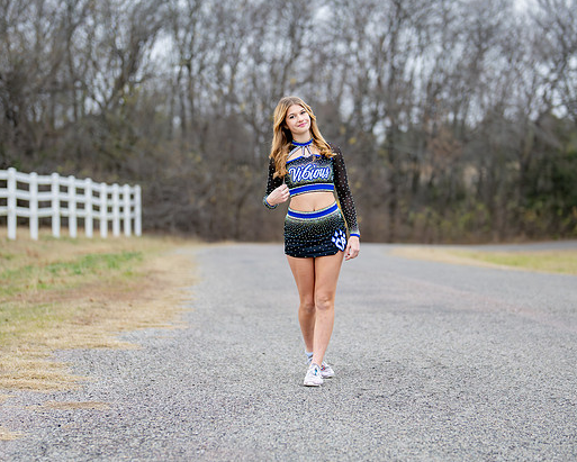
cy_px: 216
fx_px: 1589
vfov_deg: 16.6
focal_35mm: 93
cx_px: 305
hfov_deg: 20.6
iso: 500
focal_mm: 50
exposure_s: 1/1000
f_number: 1.2
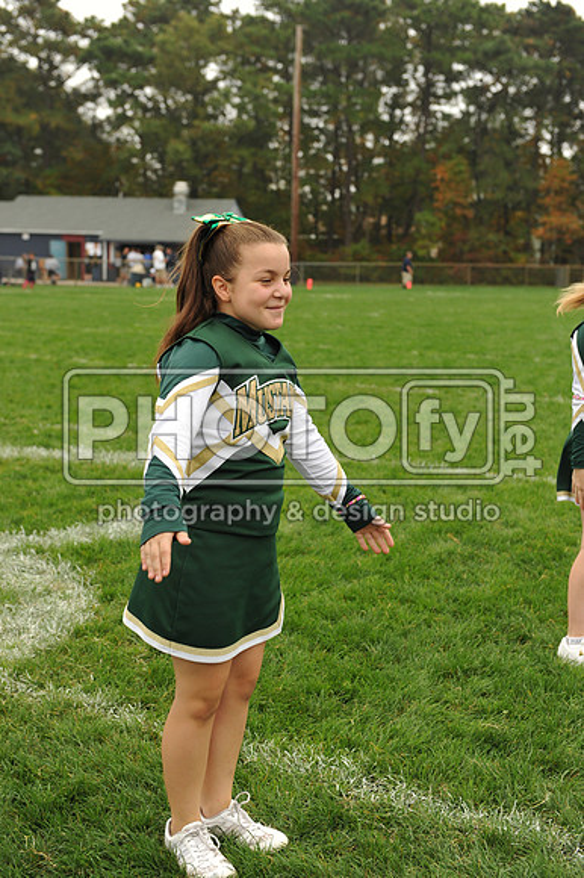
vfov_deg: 36.3
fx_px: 1340
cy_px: 439
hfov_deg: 24.6
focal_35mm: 55
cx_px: 292
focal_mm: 55
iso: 800
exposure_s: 1/2000
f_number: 4
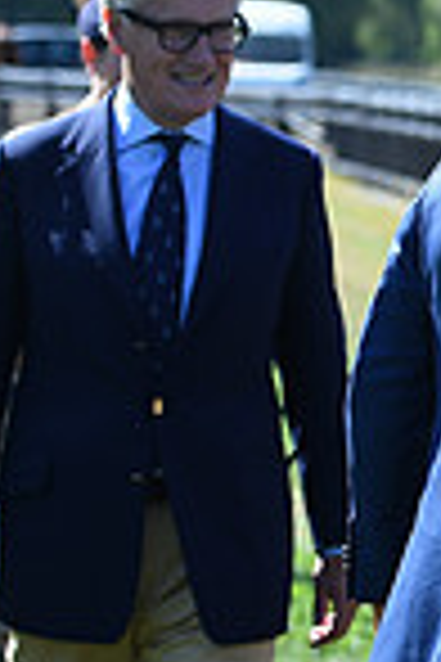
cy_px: 396
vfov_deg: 7.5
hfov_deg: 4.8
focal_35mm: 276
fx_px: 5071
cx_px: 1251
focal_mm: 70
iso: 220
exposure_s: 1/1250
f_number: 4
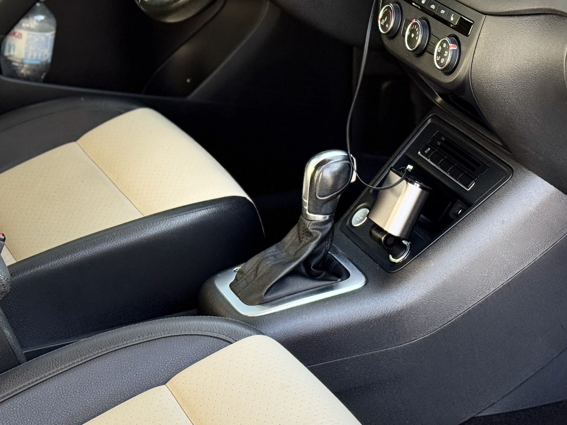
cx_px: 435
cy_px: 128
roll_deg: +0.7
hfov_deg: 18.8
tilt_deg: -19.1
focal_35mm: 104
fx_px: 1704
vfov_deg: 14.2
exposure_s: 1/186
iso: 64
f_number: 1.78
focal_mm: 6.76
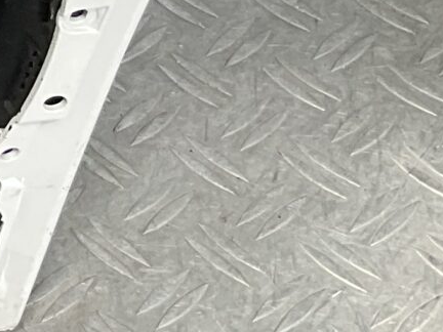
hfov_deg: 9.9
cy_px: -365
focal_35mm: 172
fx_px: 2201
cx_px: -653
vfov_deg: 8.2
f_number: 1.8
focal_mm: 3
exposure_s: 1/216
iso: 16
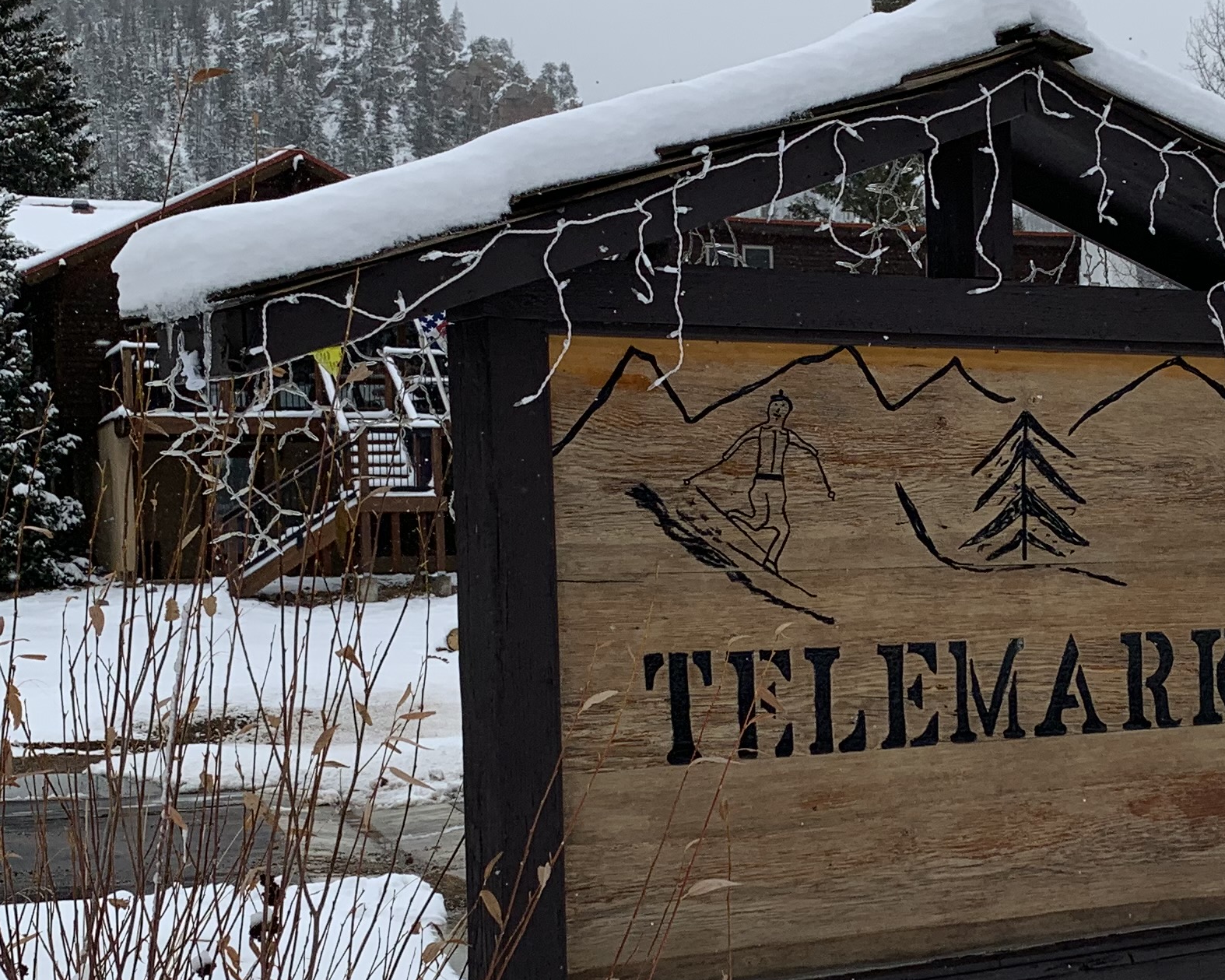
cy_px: 682
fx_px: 2356
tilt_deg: -3.4
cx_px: 920
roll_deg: +1.1
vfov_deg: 23.3
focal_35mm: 65
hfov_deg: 28.7
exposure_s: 1/2681
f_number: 1.8
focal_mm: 4.25
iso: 25
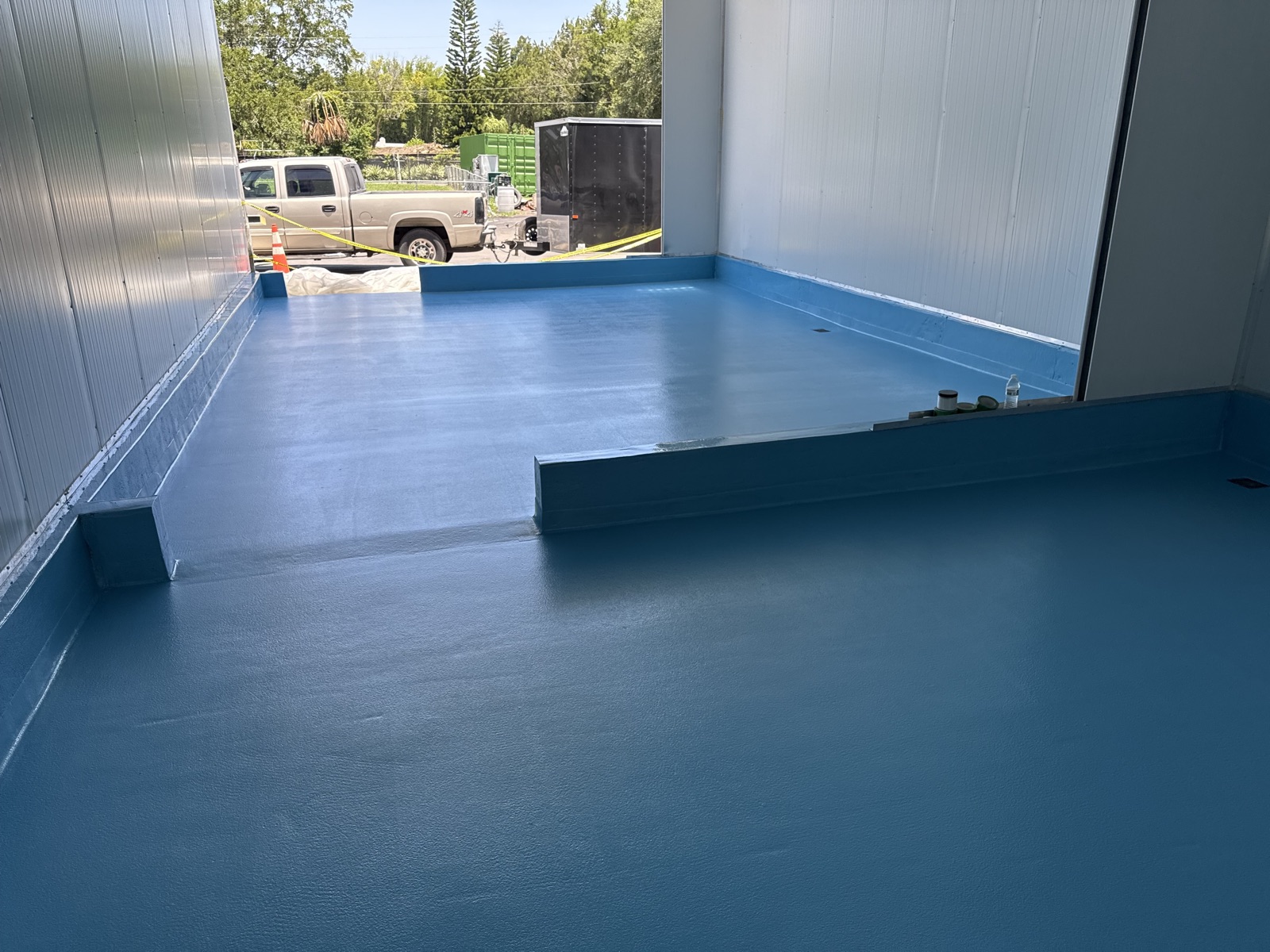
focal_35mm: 24
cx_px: 635
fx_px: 881
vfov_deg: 56.8
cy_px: 476
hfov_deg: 71.6
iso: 80
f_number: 1.78
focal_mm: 6.76
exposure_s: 1/840
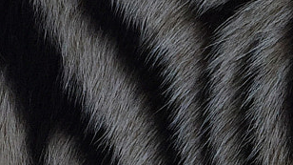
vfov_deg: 7.3
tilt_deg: -5.6
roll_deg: -4.0
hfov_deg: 12.6
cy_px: 228
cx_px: 416
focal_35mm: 164
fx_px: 1274
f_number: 2.2
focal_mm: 4.15
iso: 32
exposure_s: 1/1364
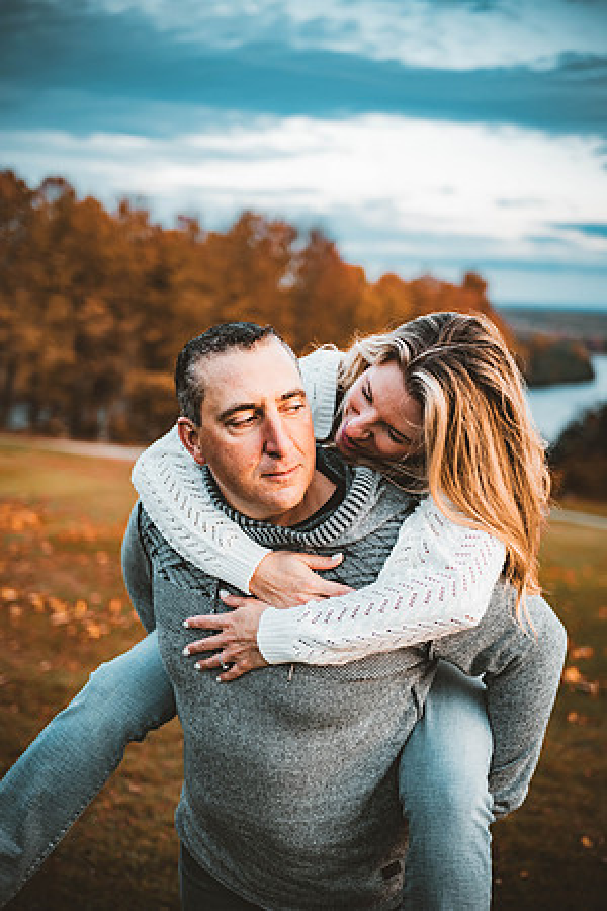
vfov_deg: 48.5
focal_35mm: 40
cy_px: 456
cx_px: 304
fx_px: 1012
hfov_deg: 33.4
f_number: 2
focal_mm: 40
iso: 1000
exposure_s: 1/640
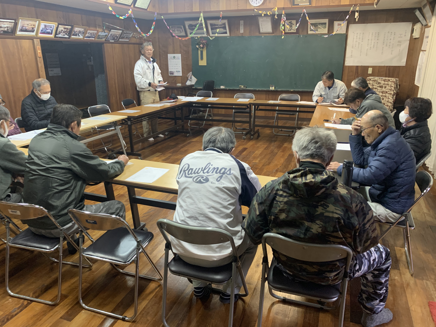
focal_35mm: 26
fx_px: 327
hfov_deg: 67.3
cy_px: 164
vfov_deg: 53.1
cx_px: 218
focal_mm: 4.25
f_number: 1.8
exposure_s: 1/60
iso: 320
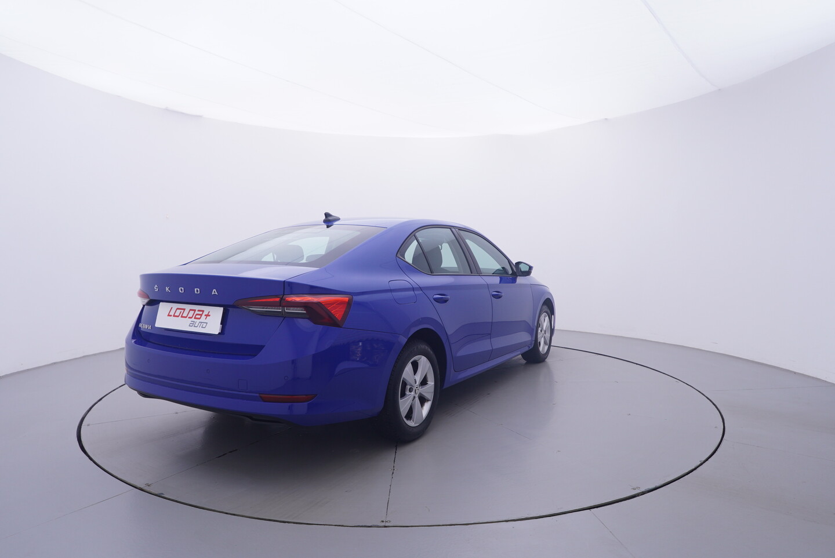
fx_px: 522
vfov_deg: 56.2
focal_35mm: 22
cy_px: 279
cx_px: 418
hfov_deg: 77.3
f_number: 5
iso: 200
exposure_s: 1/80
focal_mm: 15
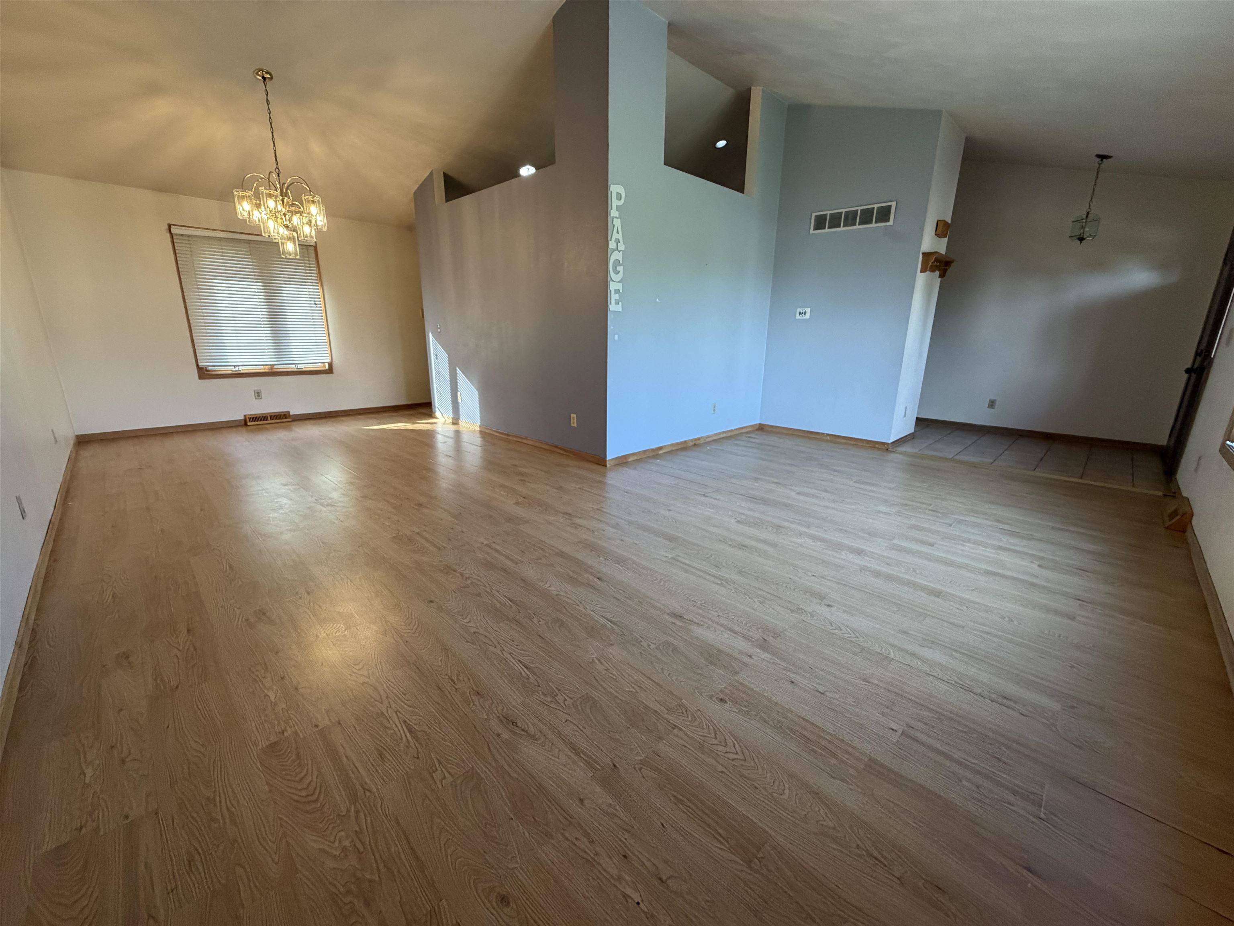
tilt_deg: -15.0
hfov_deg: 102.1
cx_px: 617
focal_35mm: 14
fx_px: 499
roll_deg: -0.5
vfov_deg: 85.7
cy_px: 463
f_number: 2.2
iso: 320
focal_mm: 2.22
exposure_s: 1/120
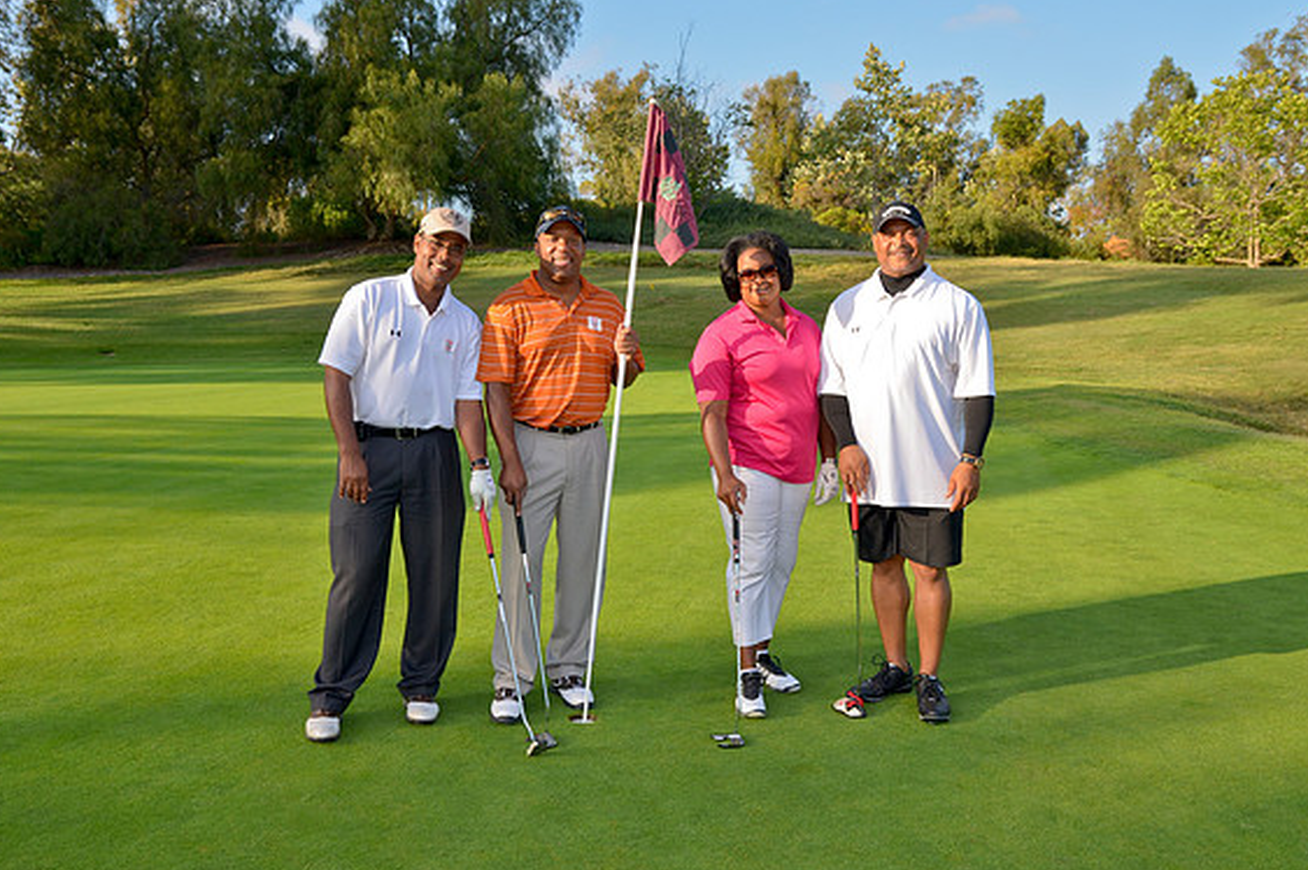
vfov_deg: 38.8
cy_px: 433
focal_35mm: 34
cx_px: 659
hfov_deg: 55.8
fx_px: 1235
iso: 100
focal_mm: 22
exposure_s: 1/200
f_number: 5.6
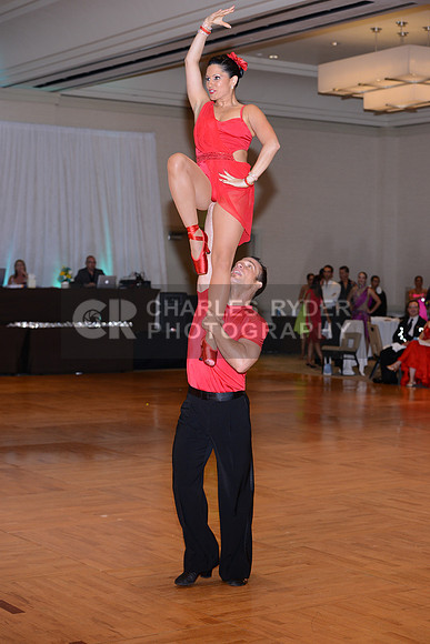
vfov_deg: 28.8
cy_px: 322
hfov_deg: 19.5
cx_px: 215
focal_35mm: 70
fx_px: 1253
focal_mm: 70
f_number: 4.5
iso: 1000
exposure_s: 1/250
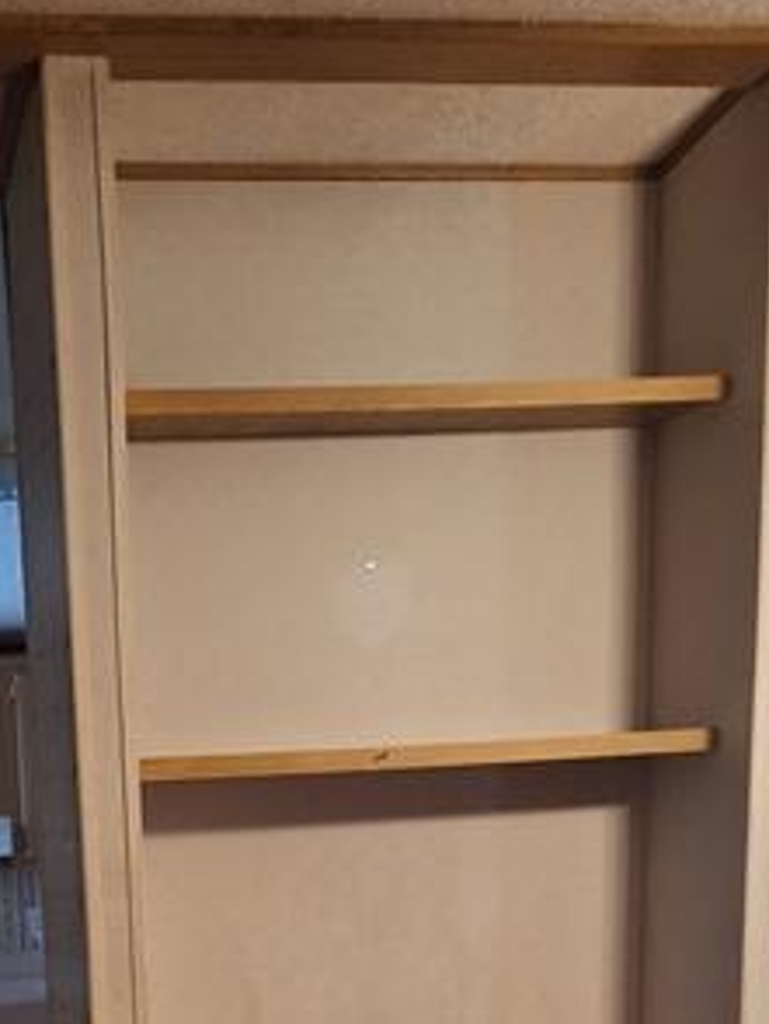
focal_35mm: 60
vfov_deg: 27.8
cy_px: 1261
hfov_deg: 23.9
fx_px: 1775
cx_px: 101
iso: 320
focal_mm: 5.54
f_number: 1.8
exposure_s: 1/30
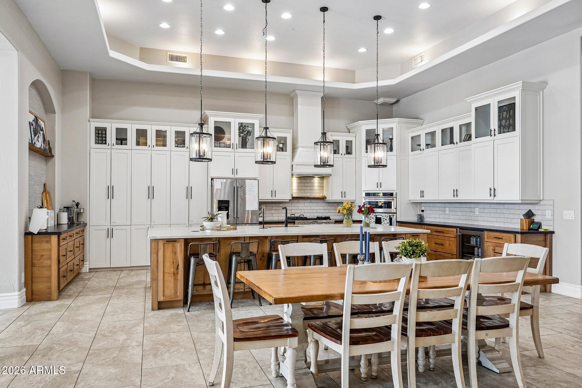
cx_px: 291
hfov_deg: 69.4
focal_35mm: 26
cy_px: 194
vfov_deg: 49.5
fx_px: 420
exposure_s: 1/15
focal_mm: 26
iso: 400
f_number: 8
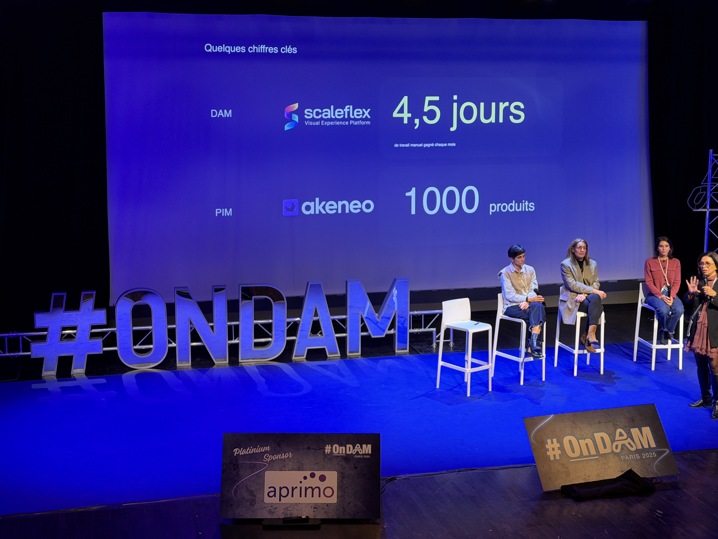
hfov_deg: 39.7
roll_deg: +0.1
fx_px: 996
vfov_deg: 30.3
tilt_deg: -9.4
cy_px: 270
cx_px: 359
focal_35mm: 48
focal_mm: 6.76
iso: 250
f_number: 1.78
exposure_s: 1/50
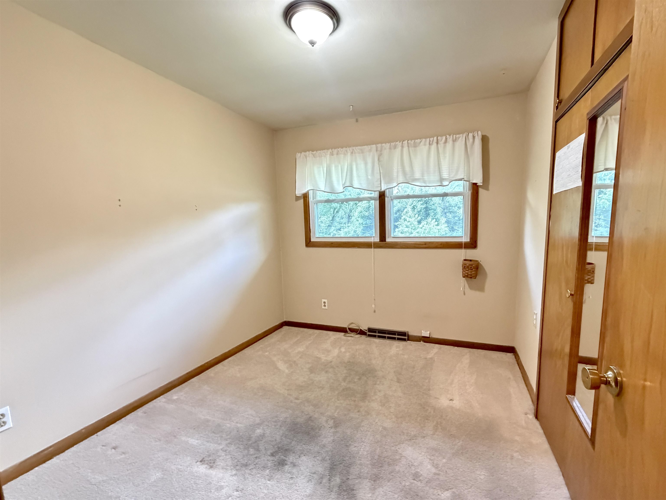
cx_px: 333
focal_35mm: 14
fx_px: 269
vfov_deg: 85.7
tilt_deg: -4.8
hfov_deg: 102.1
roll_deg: +1.9
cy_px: 250
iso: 1000
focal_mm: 2.22
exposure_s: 1/60
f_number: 2.2
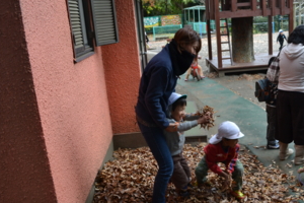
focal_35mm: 40
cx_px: 192
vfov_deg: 33.4
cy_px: 104
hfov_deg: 48.0
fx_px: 338
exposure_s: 1/100
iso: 400
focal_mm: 20
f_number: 5
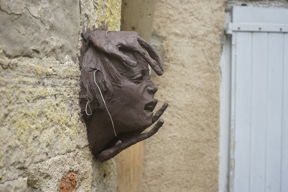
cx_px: 144
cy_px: 96
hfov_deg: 40.3
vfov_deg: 27.5
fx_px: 392
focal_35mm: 49
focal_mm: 49
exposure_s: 1/125
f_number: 5
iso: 250
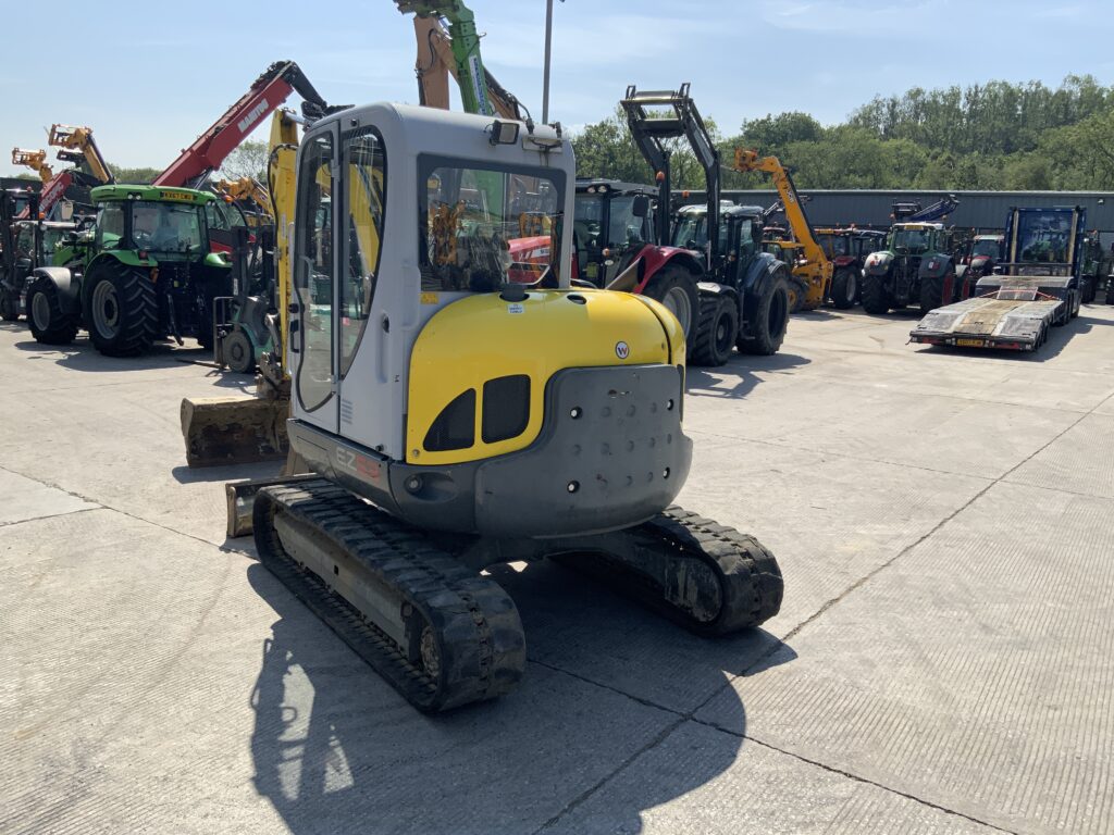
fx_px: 933
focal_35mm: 29
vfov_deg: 48.2
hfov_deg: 61.7
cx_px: 557
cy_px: 418
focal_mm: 3
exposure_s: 1/1912
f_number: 1.8
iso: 16
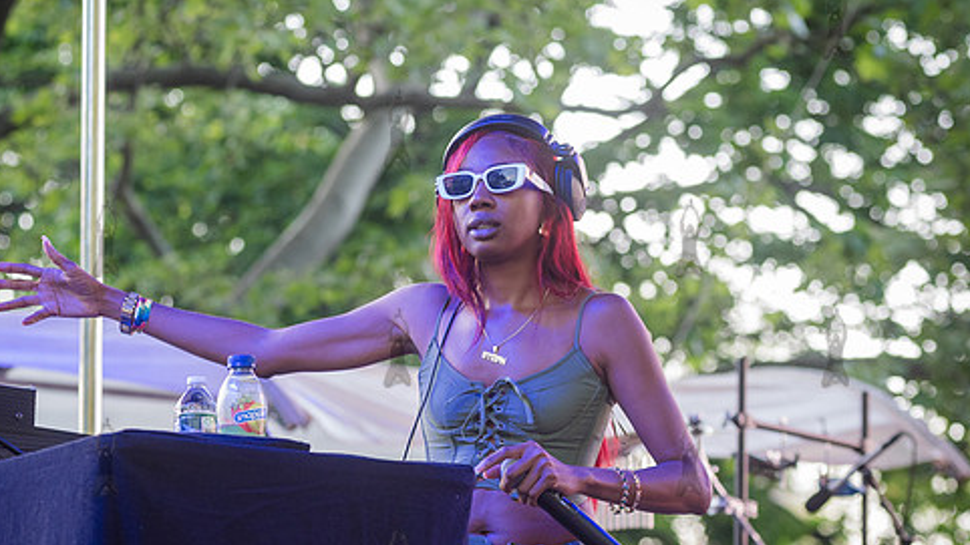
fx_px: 5272
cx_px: 601
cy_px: 311
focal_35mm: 205
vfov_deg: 5.9
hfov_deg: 10.5
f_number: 4.5
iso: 1000
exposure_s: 1/200
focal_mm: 120
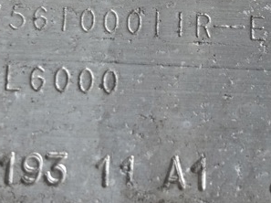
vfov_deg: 13.1
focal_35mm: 112
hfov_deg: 17.6
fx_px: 876
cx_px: 149
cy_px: 23
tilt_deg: -72.9
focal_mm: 5.96
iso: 32
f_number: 1.6
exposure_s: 1/121
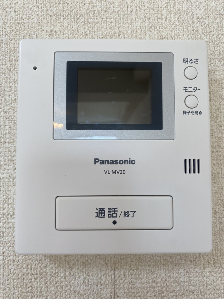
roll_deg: +1.1
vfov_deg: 67.3
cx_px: 112
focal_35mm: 26
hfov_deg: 53.1
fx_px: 224
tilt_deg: +3.8
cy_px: 150
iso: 80
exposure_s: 1/100
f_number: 1.8
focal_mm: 4.25
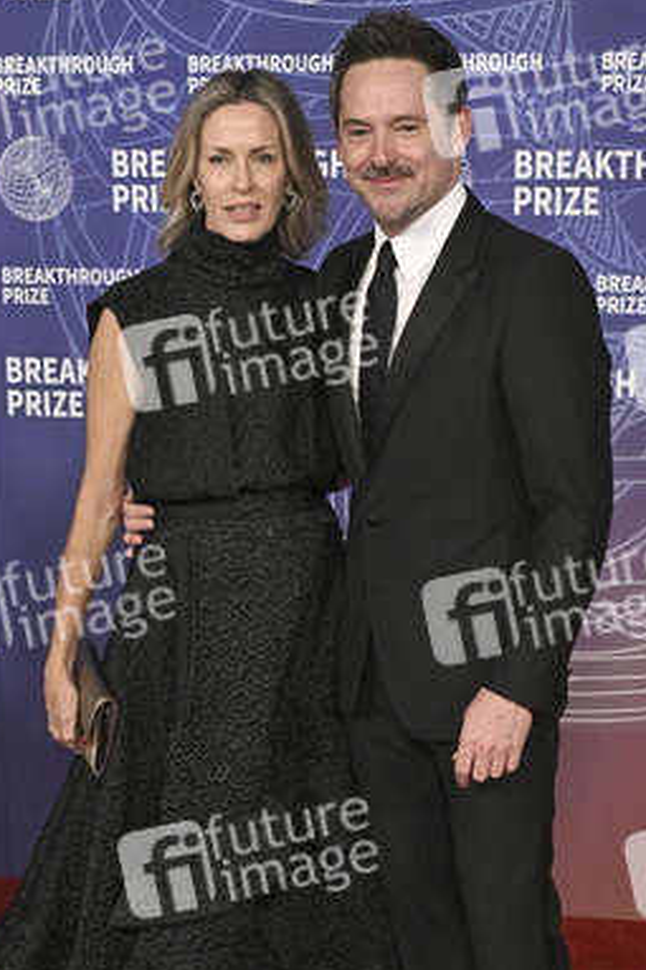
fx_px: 1293
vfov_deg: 41.1
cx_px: 322
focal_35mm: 48
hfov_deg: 28.1
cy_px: 479
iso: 2000
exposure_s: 1/320
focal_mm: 46
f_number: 4
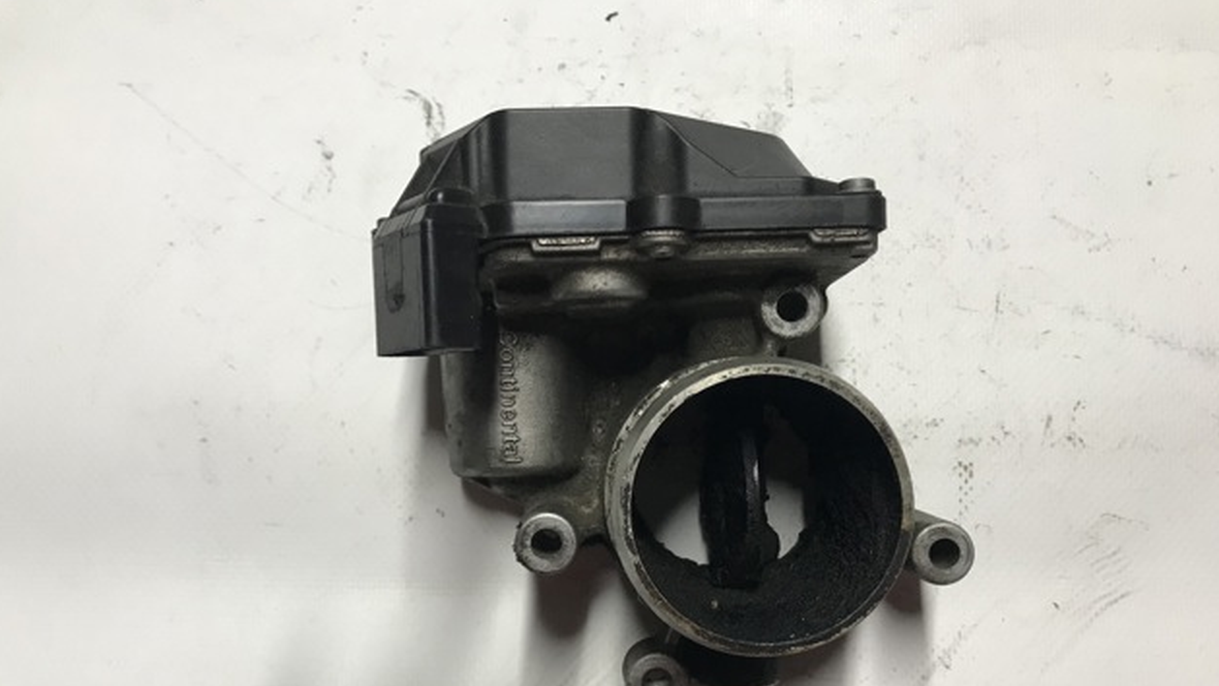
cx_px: 607
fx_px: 1002
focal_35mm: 31
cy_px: 454
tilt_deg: -78.4
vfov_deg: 37.4
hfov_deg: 62.6
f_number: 1.8
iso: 25
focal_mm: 3.99
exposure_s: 1/33
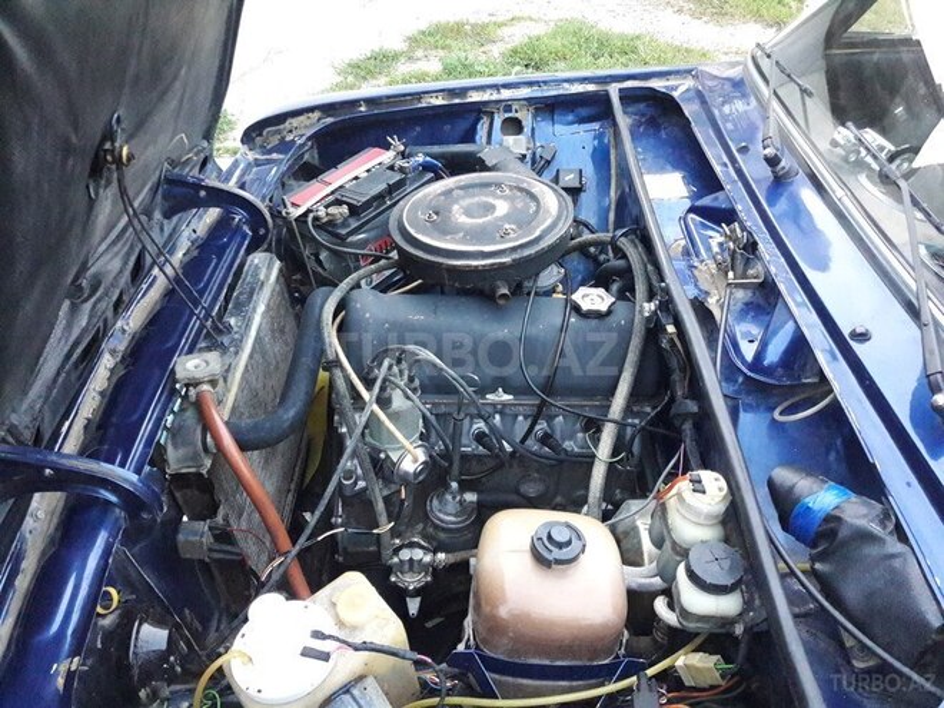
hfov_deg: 63.4
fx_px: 764
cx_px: 472
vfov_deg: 49.7
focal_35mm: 28
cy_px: 354
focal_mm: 3.7
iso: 500
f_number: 1.9
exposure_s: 1/17
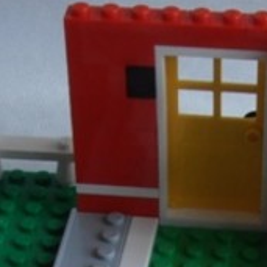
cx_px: 176
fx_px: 1501
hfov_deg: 10.2
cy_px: 460
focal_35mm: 172
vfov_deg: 9.7
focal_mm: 6.61
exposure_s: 1/80
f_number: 3.9
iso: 80
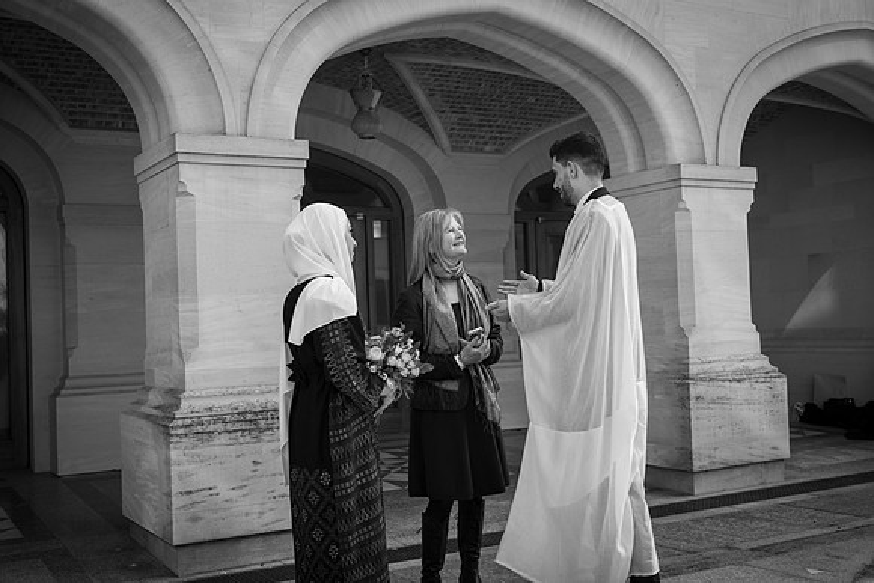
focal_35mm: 41
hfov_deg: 47.4
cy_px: 284
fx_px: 996
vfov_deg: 32.6
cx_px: 448
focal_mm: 40
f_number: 2.8
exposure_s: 1/1250
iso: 100
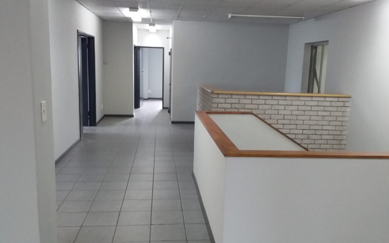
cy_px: 119
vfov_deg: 38.3
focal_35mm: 33
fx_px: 350
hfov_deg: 58.2
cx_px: 194
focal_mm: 3.3
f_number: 2.2
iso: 160
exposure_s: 1/25
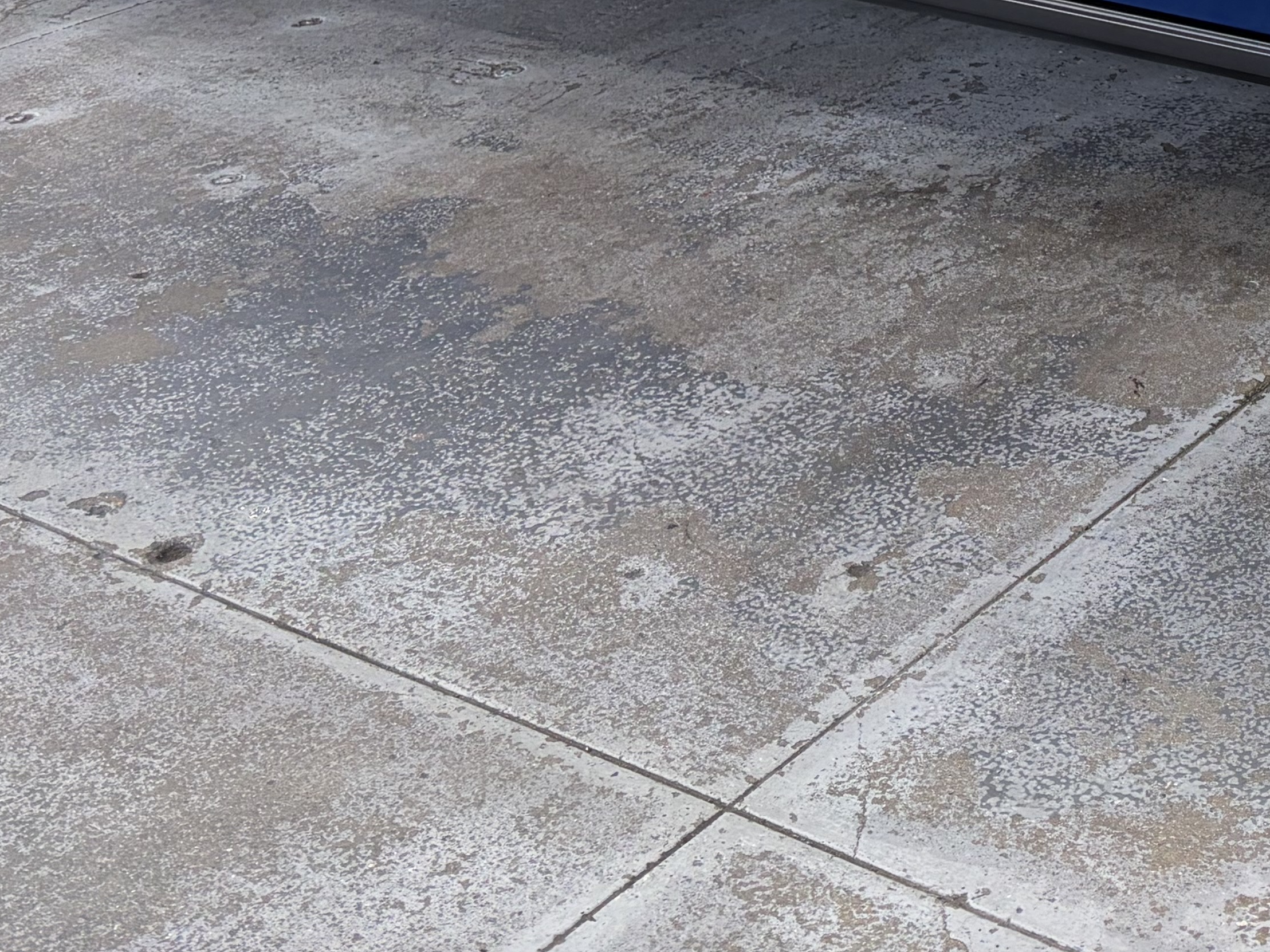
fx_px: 2458
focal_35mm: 67
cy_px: -267
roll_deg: +1.1
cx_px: 1406
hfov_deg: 26.6
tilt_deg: -13.1
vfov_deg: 20.2
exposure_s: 1/60
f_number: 1.6
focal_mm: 5.96
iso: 64
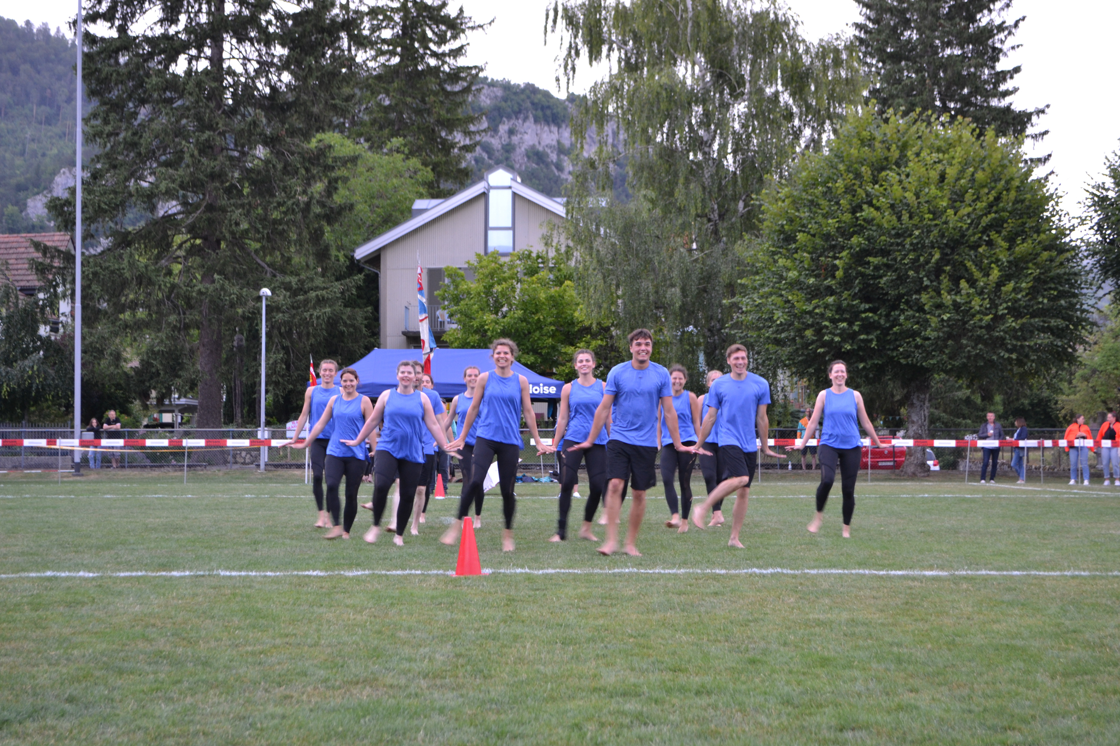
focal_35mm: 57
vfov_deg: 23.8
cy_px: 373
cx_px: 560
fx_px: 1773
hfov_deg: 35.1
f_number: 5
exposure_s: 1/40
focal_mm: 38
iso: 400
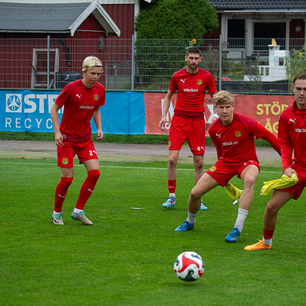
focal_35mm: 129
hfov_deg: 13.5
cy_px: 152
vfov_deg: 13.5
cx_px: 179
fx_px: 1290
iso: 200
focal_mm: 100
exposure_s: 1/1250
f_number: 3.5
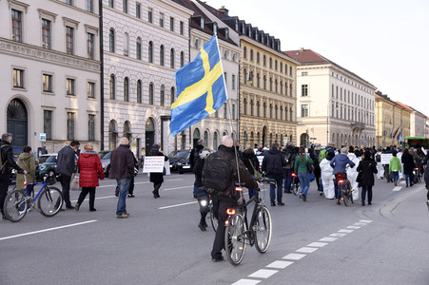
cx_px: 214
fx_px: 655
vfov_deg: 24.6
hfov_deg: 36.3
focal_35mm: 55
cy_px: 142
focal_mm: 55
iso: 250
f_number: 6.3
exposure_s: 1/160
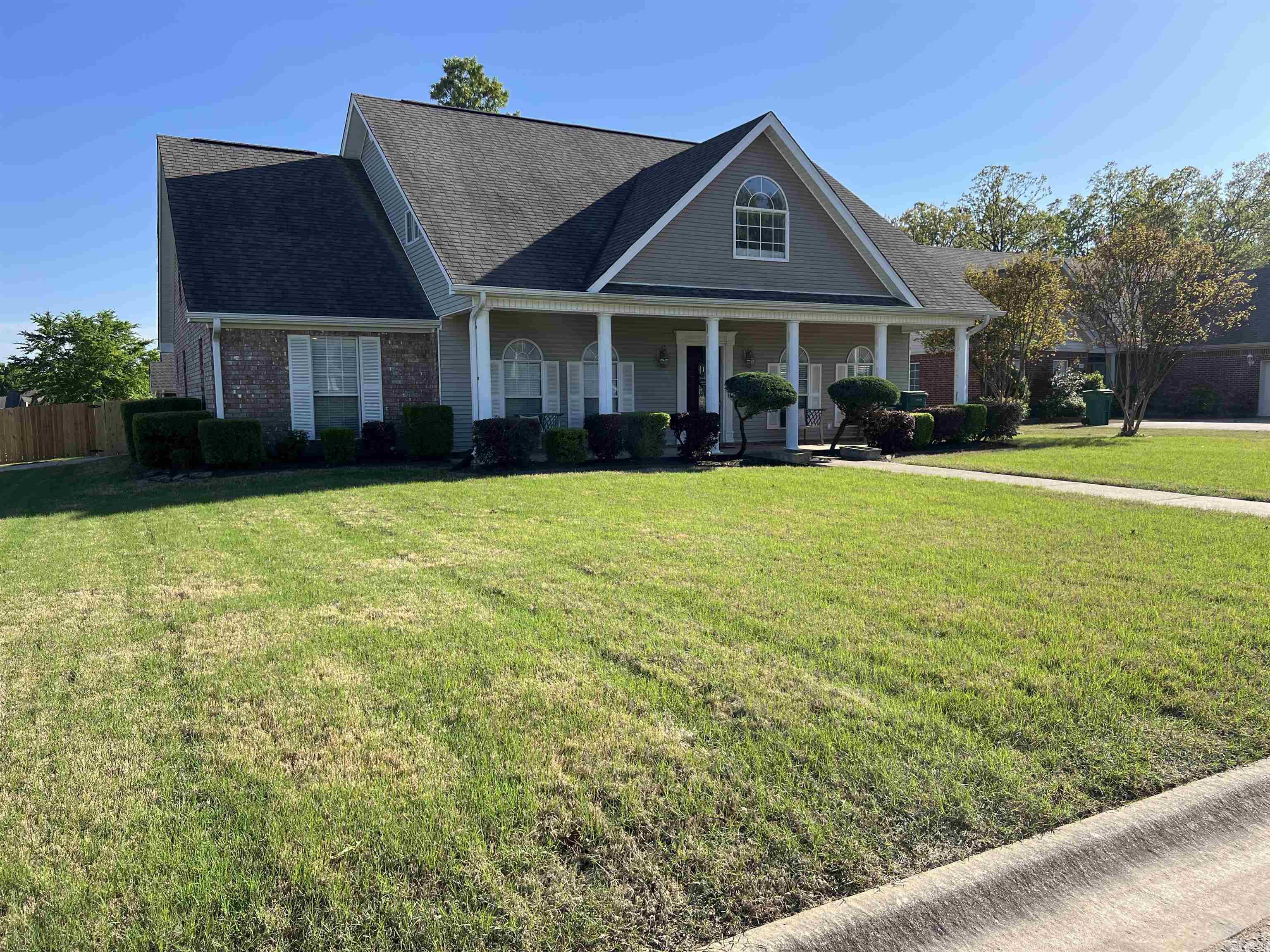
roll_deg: +0.3
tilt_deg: -5.9
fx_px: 954
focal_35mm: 26
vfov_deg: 53.1
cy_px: 476
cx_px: 635
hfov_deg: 67.3
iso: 50
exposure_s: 1/2353
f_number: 1.5
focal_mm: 5.7
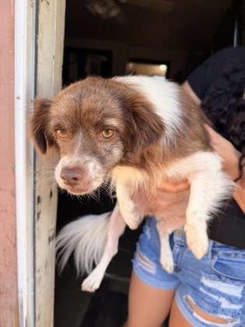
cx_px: 122
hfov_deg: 56.8
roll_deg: -5.8
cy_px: 164
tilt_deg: -15.9
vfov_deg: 71.6
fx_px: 226
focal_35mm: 24
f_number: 1.78
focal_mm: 6.76
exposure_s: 1/157
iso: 64
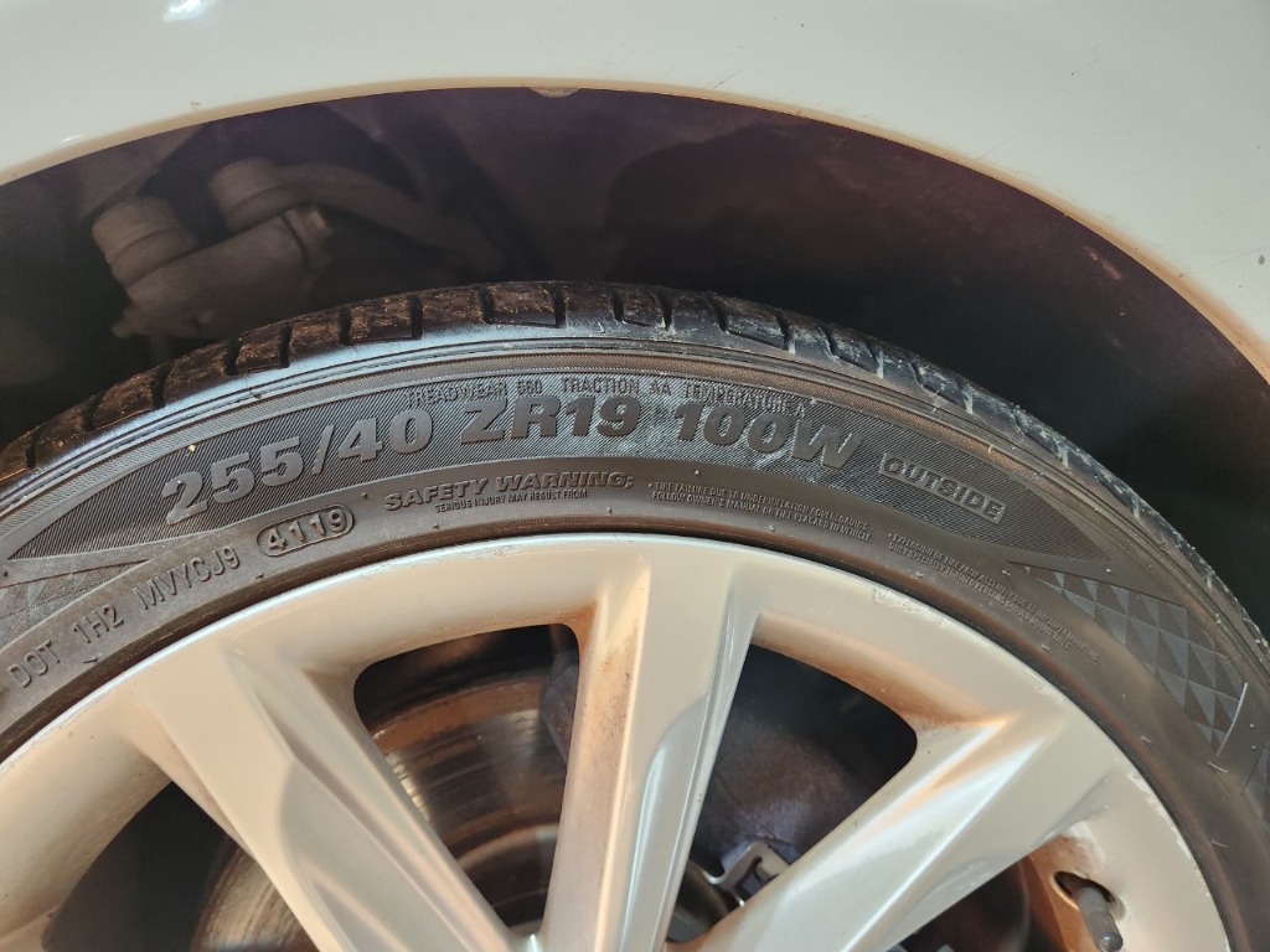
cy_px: 476
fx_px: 844
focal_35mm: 23
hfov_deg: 73.9
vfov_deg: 58.9
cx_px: 635
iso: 320
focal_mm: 5.4
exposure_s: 1/120
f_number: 1.8
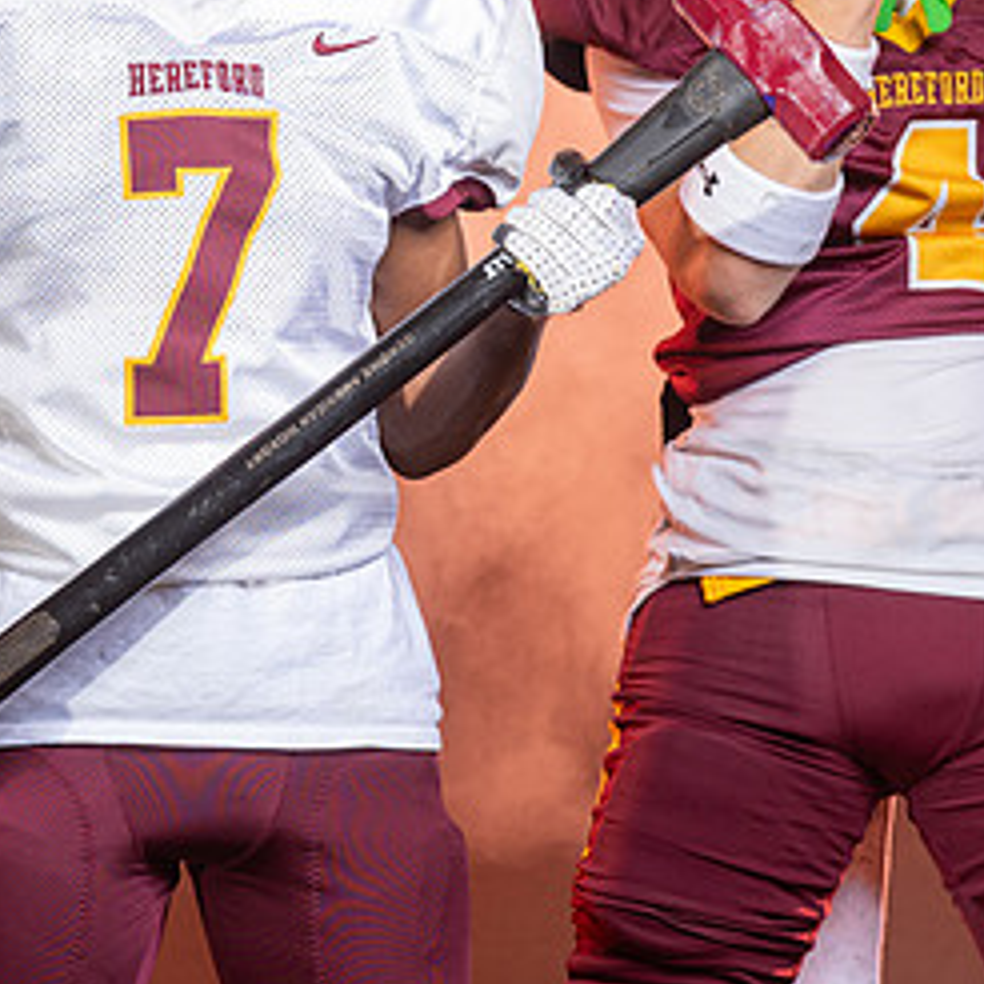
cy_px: 251
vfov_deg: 5.3
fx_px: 10549
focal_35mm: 328
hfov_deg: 5.3
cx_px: -9
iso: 80
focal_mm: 125
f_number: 4.5
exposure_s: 1/160
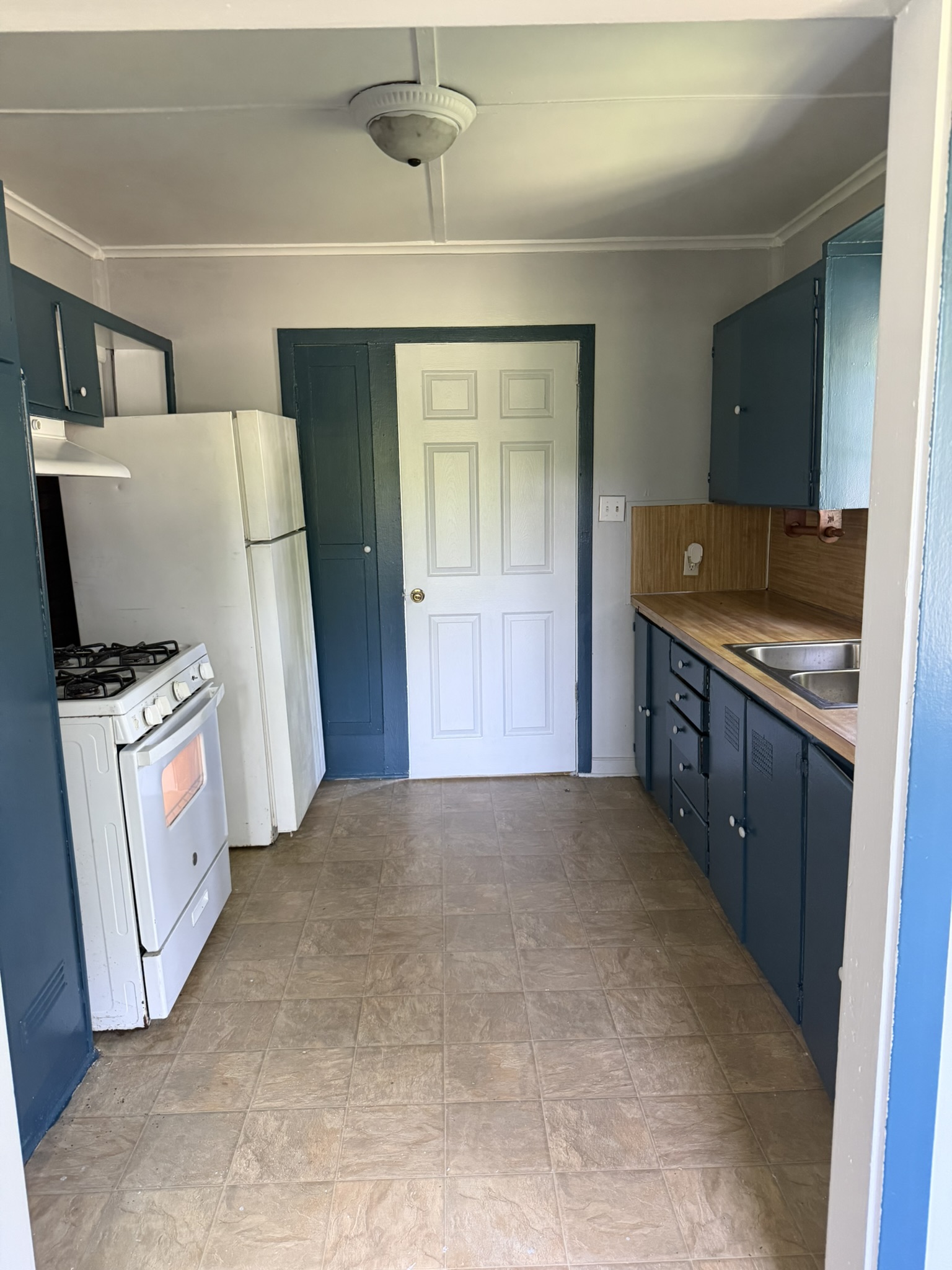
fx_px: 880
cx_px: 476
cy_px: 635
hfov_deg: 56.8
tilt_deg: -10.9
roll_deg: +1.8
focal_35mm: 24
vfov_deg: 71.6
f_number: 1.78
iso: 320
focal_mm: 6.76
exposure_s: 1/60
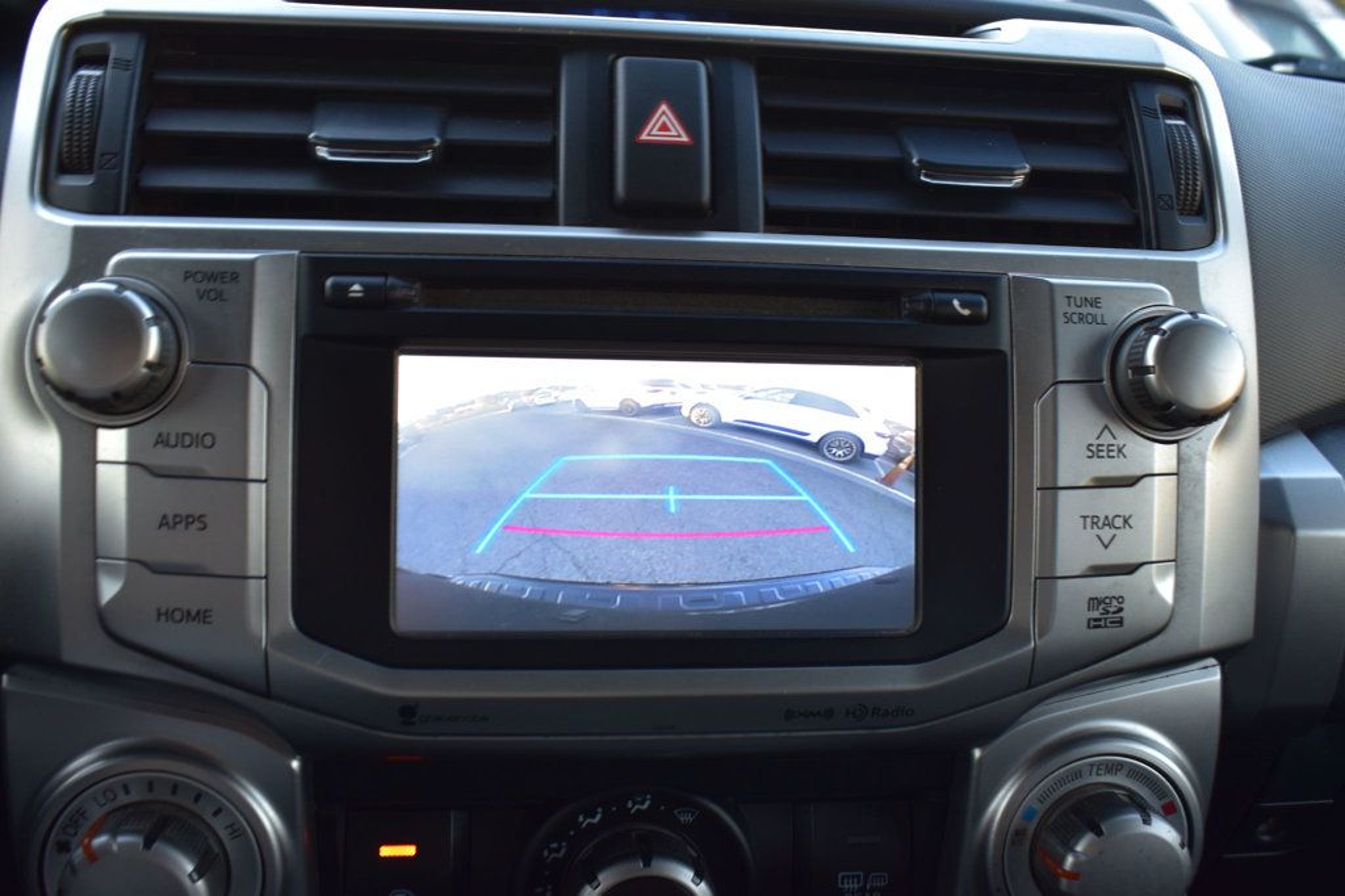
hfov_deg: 55.1
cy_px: 448
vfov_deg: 38.3
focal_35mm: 34
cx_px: 672
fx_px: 1288
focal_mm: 23
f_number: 6.3
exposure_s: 1/20
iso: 400
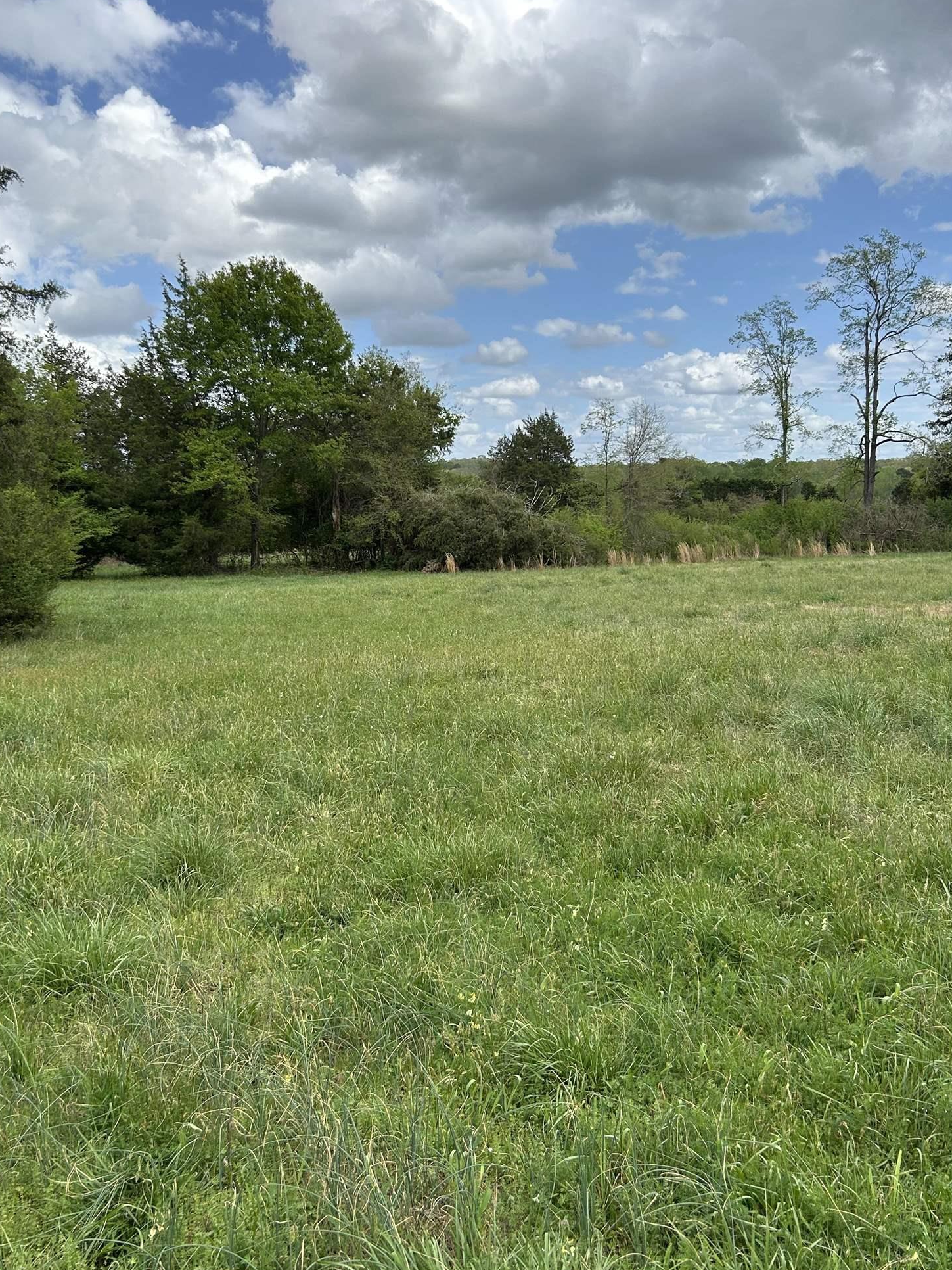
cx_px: 455
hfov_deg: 45.4
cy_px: 604
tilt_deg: -7.0
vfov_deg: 58.3
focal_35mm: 31
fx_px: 1137
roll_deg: -0.6
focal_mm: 5.7
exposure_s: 1/3968
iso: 50
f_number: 1.5
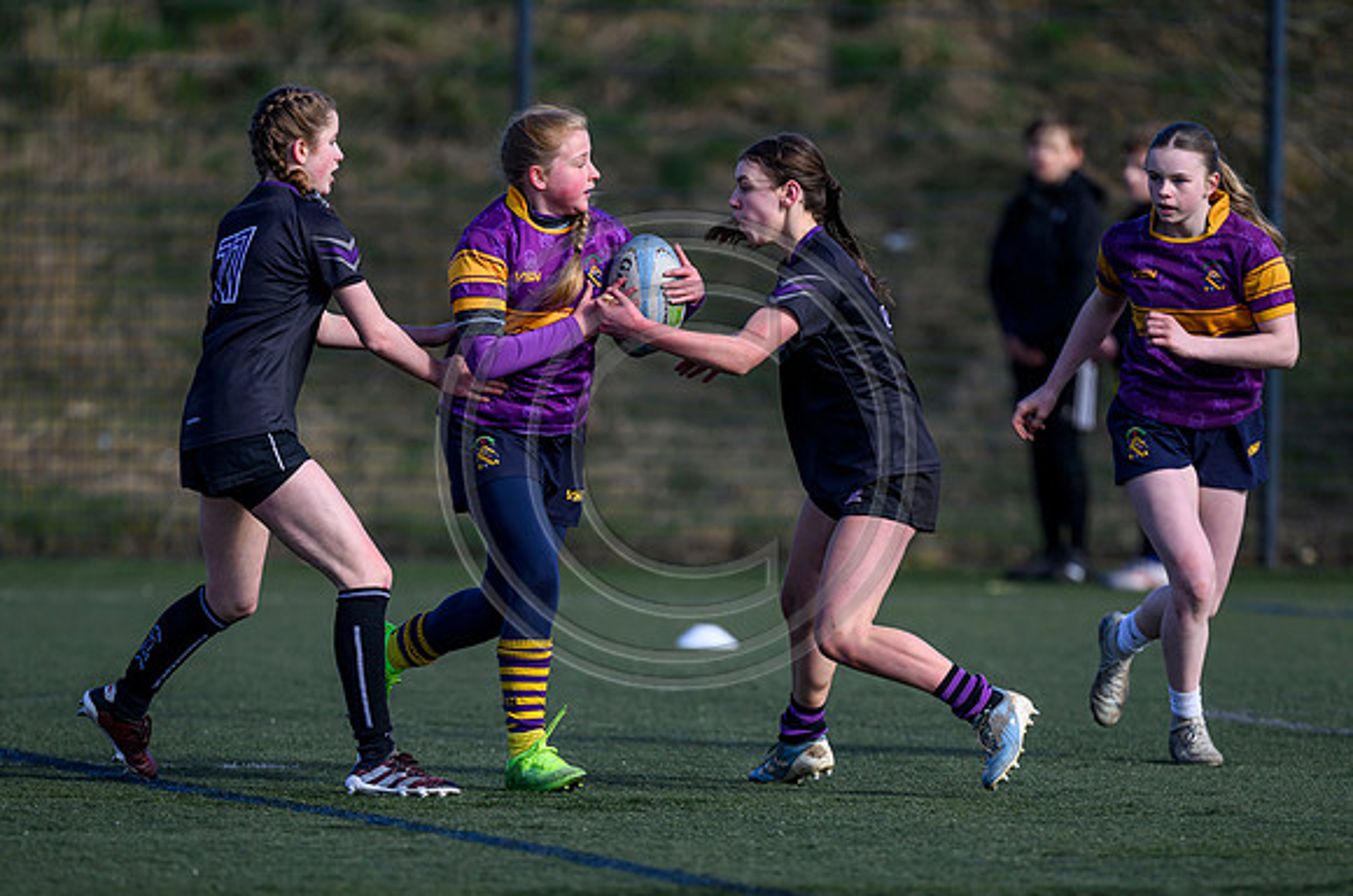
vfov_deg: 2.4
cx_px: 596
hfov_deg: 3.6
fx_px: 21376
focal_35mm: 570
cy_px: 588
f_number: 3.2
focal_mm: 400
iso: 200
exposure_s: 1/2000
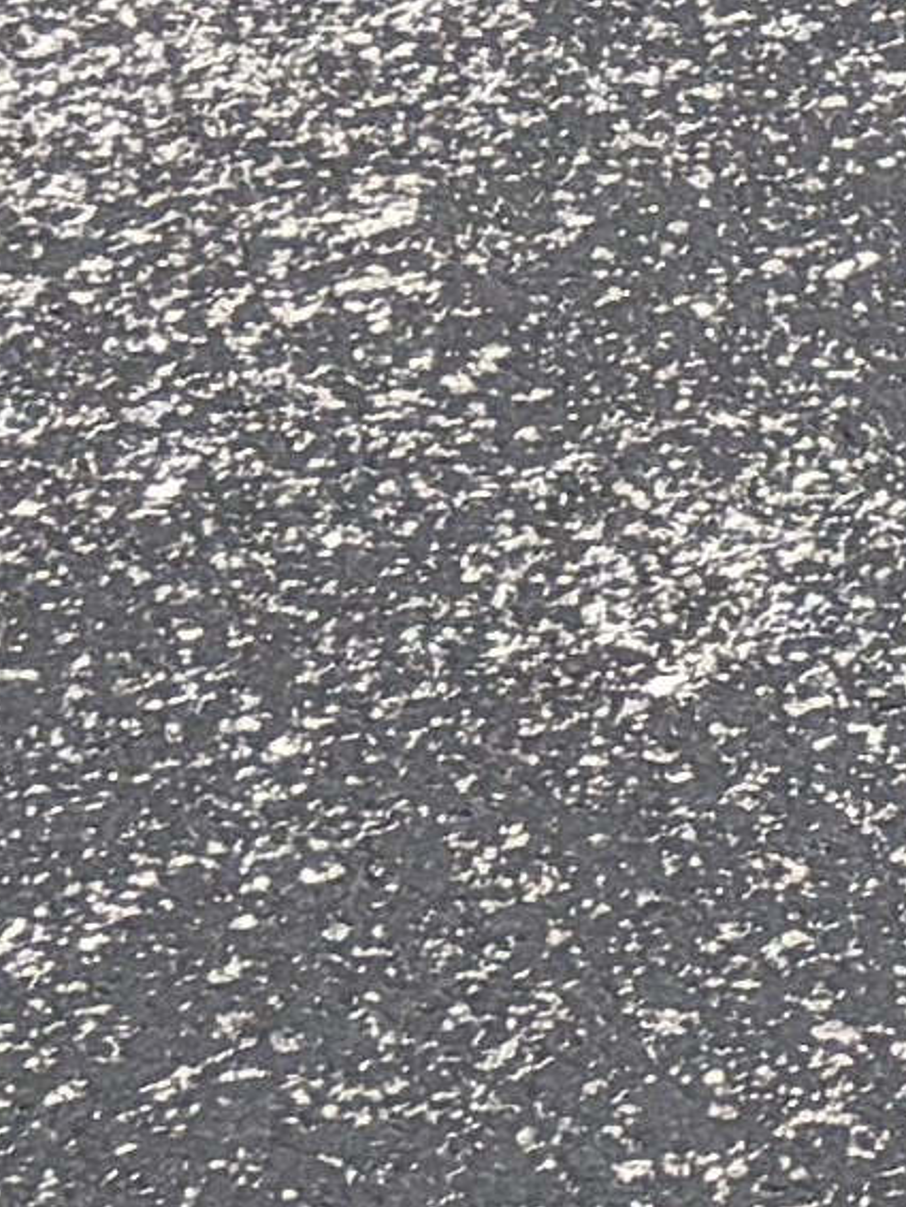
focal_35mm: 242
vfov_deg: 7.6
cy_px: -1832
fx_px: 8439
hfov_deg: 5.0
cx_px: 4417
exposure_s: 1/2703
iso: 80
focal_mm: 6.76
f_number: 1.78
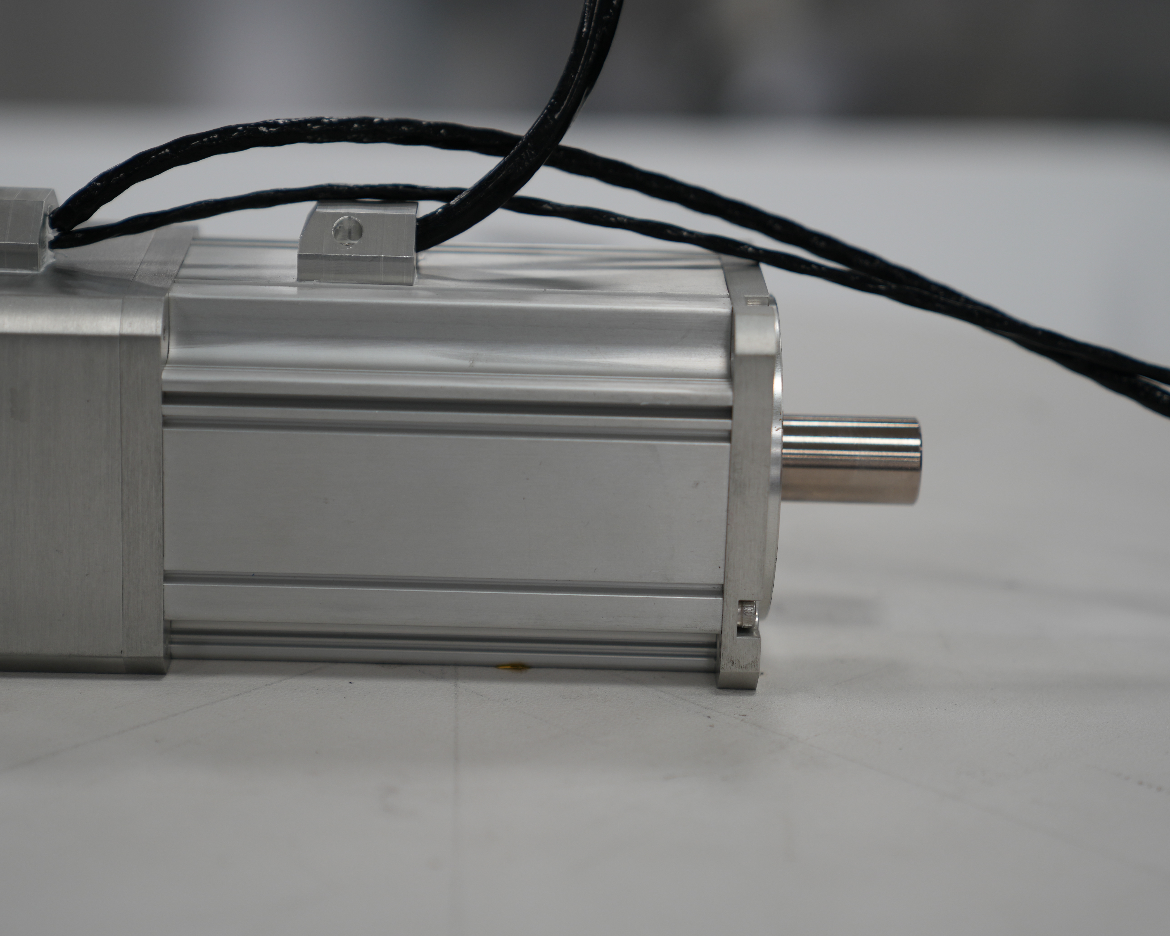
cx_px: 523
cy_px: 444
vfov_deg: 17.3
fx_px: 3082
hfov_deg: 21.5
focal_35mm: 89
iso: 200
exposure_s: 1/80
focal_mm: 70
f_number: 2.8
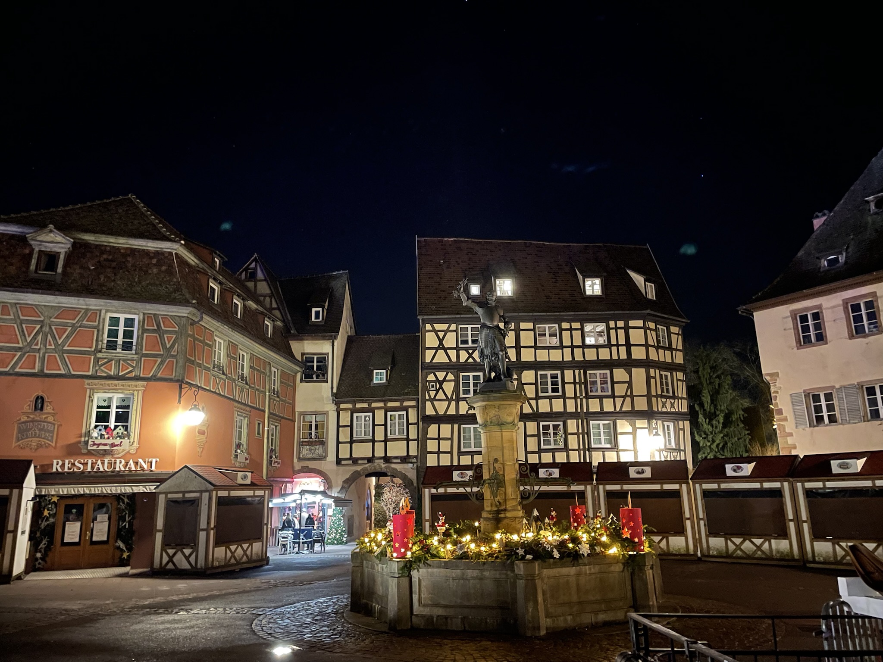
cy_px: 331
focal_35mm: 26
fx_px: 663
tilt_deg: +13.9
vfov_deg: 53.1
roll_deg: +2.0
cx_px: 442
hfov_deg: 67.3
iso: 640
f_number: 1.6
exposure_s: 1/4
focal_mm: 4.2
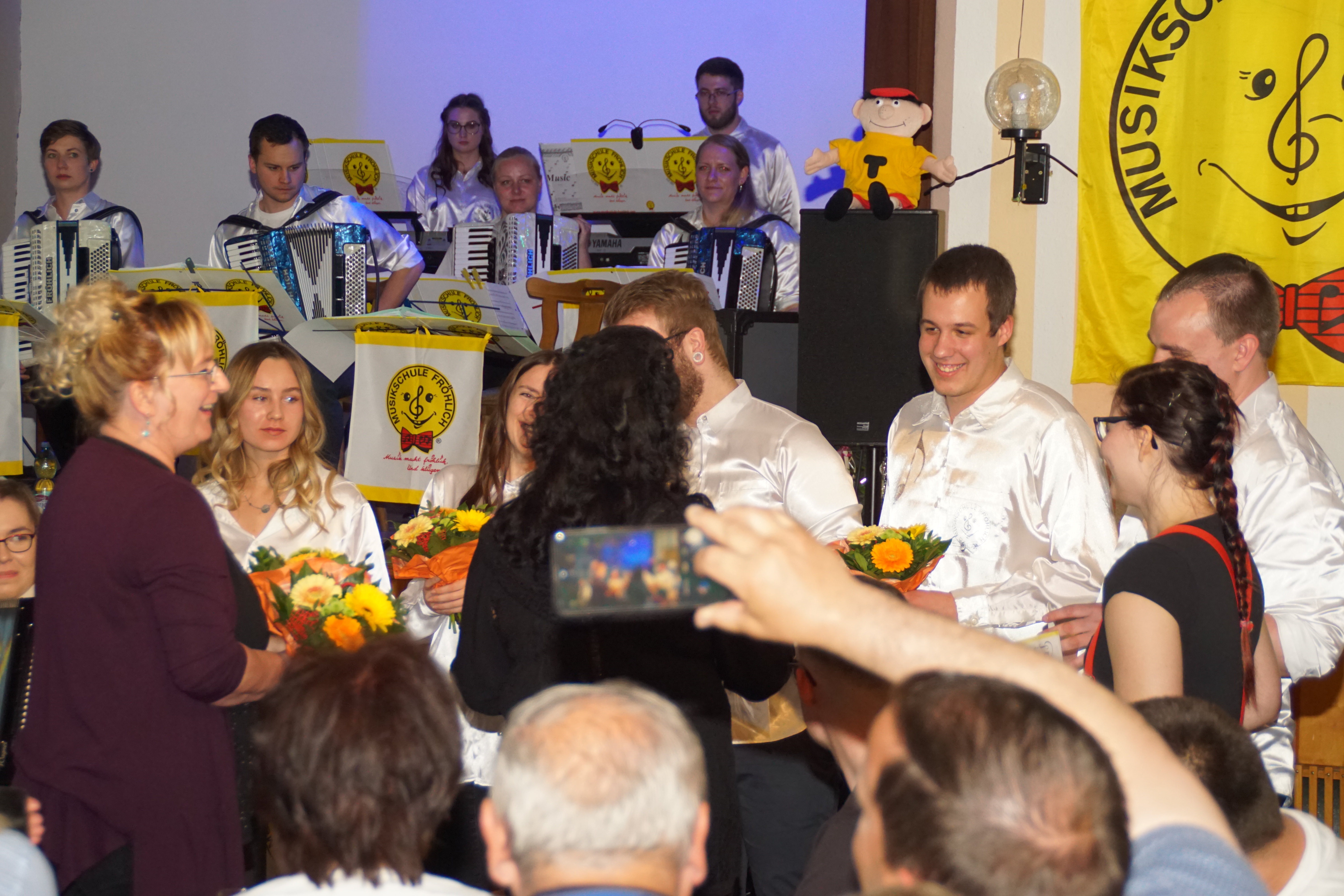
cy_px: 448
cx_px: 672
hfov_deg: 19.5
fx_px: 3920
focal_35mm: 105
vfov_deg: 13.0
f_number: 5
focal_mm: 70
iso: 1250
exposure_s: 1/60
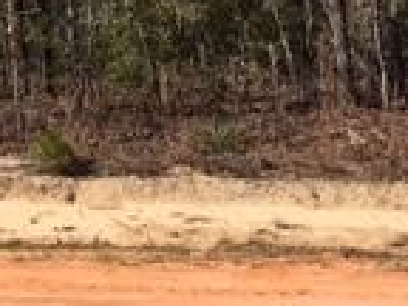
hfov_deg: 14.7
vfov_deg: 10.9
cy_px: -207
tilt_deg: +6.2
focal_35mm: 129
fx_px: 1520
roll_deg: +2.7
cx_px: -116
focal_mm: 4.15
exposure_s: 1/1637
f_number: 2.2
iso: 25
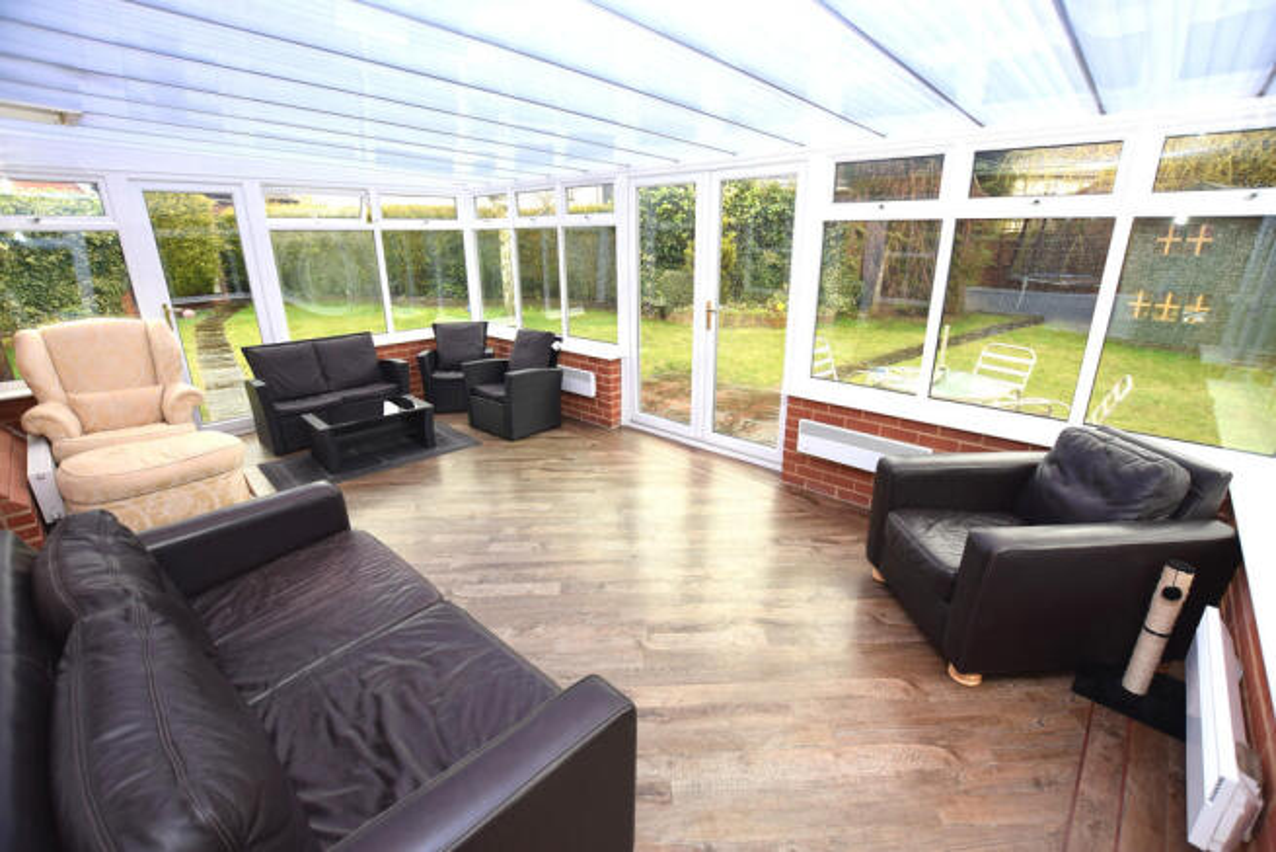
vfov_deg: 77.4
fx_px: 532
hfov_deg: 100.4
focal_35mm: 15
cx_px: 638
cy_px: 426
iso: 400
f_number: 4
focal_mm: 10
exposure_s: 1/80
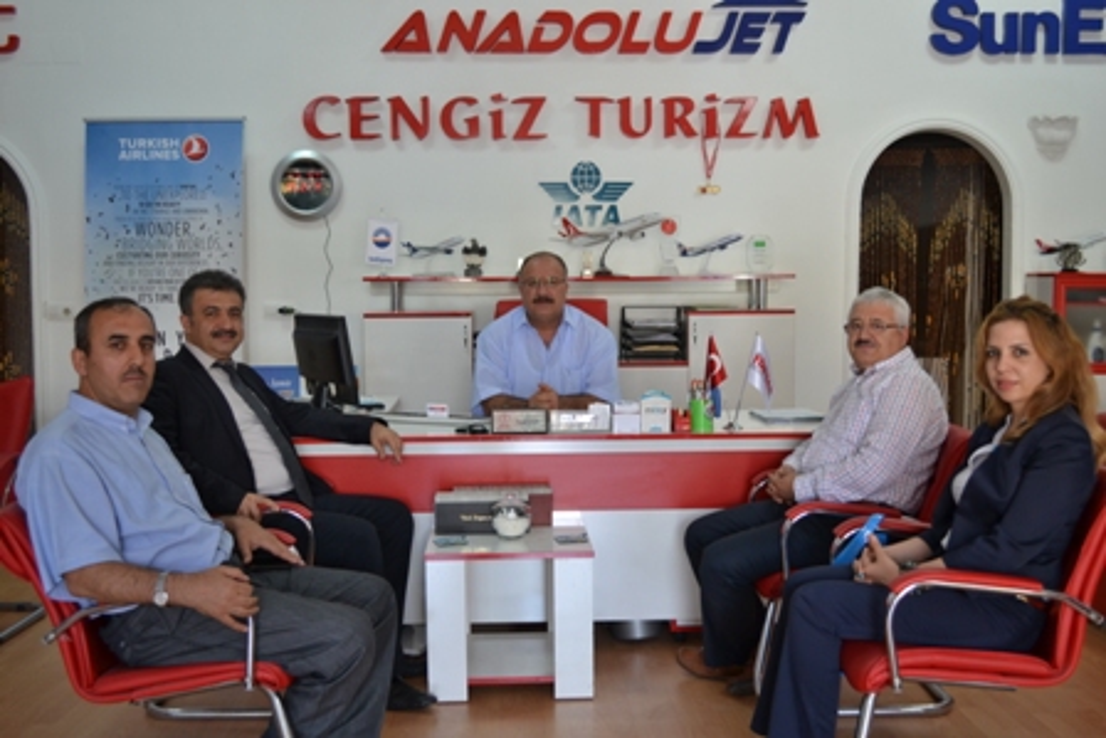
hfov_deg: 49.5
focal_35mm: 39
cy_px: 369
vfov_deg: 34.2
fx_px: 1198
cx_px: 553
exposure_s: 1/50
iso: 400
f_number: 4.2
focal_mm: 26
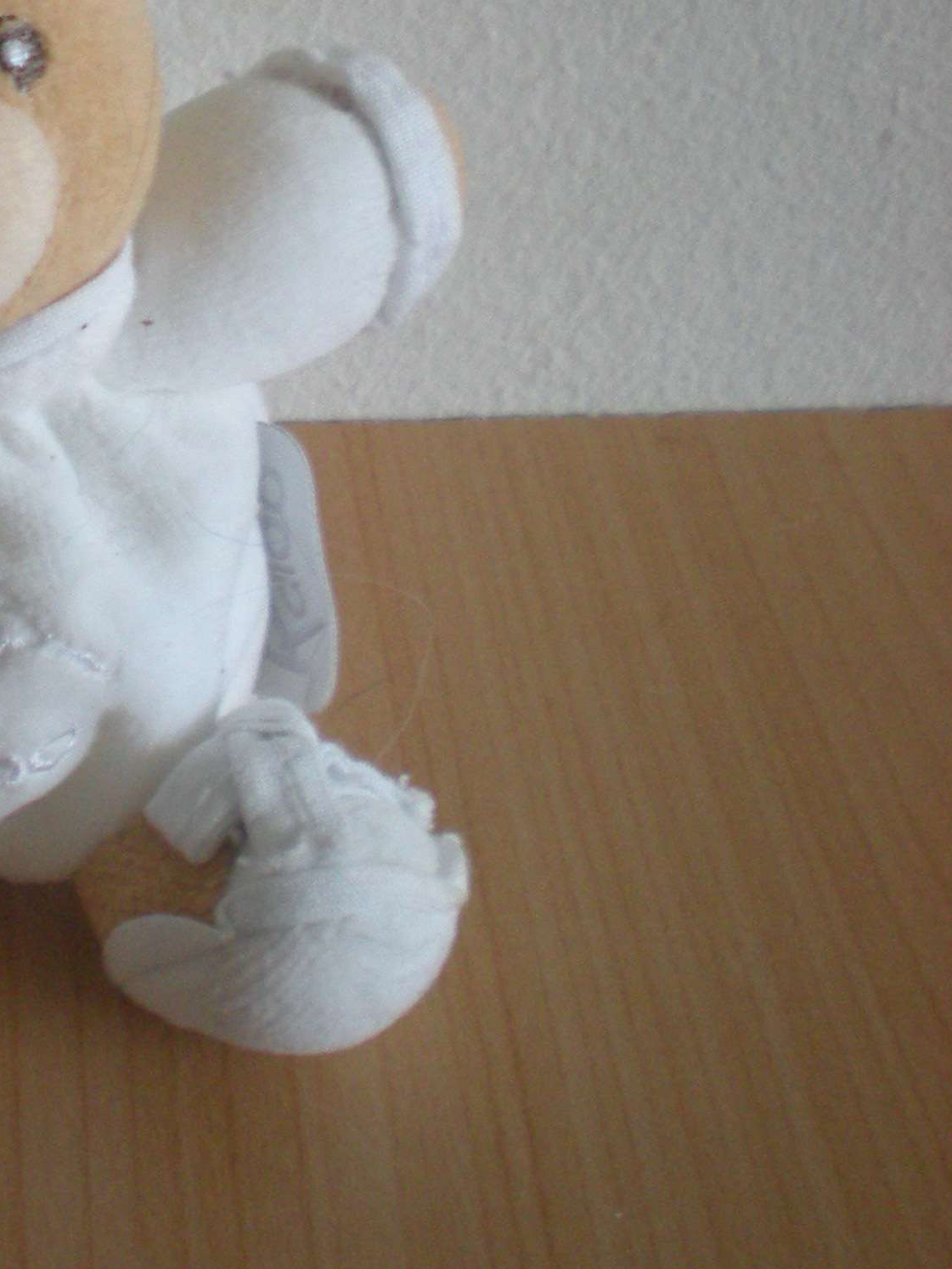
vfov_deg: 23.1
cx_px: -82
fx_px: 3043
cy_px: 191
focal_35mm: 83
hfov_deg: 17.2
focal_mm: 6.3
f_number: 3.1
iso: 200
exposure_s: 1/25.6
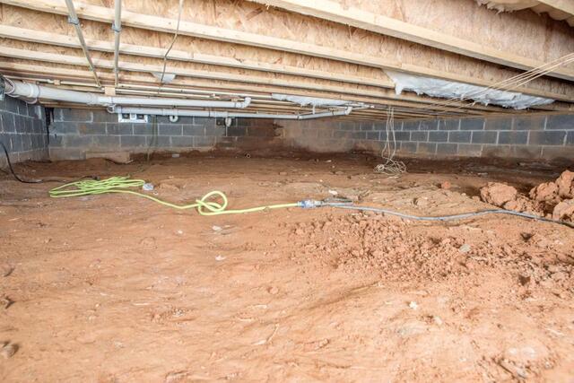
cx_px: 287
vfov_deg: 62.0
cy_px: 192
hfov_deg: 84.0
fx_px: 319
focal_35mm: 20
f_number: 11
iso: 640
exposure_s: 1/100
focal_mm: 20
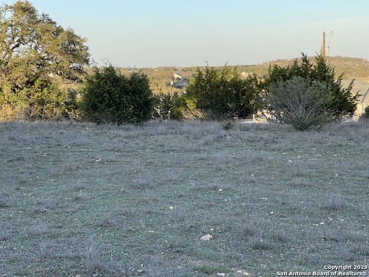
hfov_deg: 30.3
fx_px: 682
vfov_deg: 22.9
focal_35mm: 64
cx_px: 184
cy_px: 138
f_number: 2.2
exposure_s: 1/269
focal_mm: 7.5
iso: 20
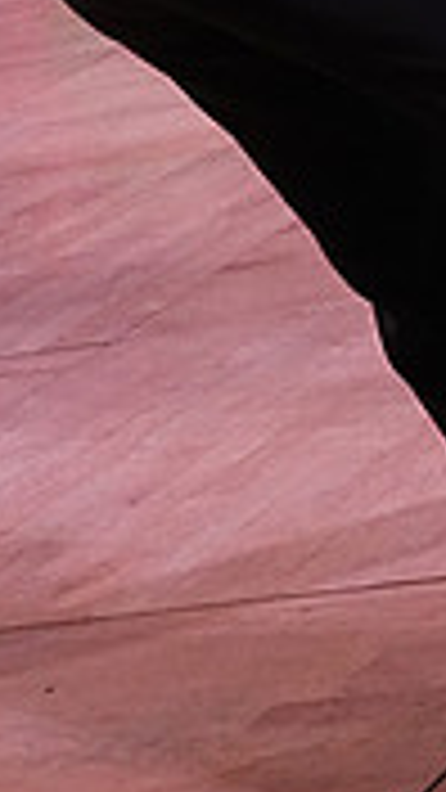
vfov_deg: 11.0
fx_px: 3995
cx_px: 570
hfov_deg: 6.3
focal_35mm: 190
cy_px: -328
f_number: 5.6
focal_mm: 37
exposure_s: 1/400
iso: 3200
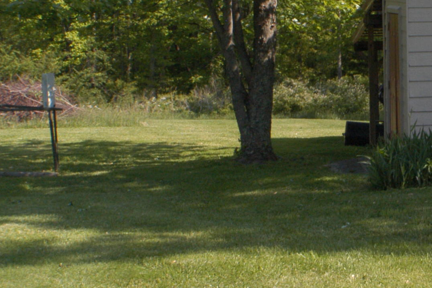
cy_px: 19
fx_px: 1551
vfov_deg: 10.5
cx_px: 518
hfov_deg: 15.3
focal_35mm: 129
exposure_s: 1/320
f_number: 10
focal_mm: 31
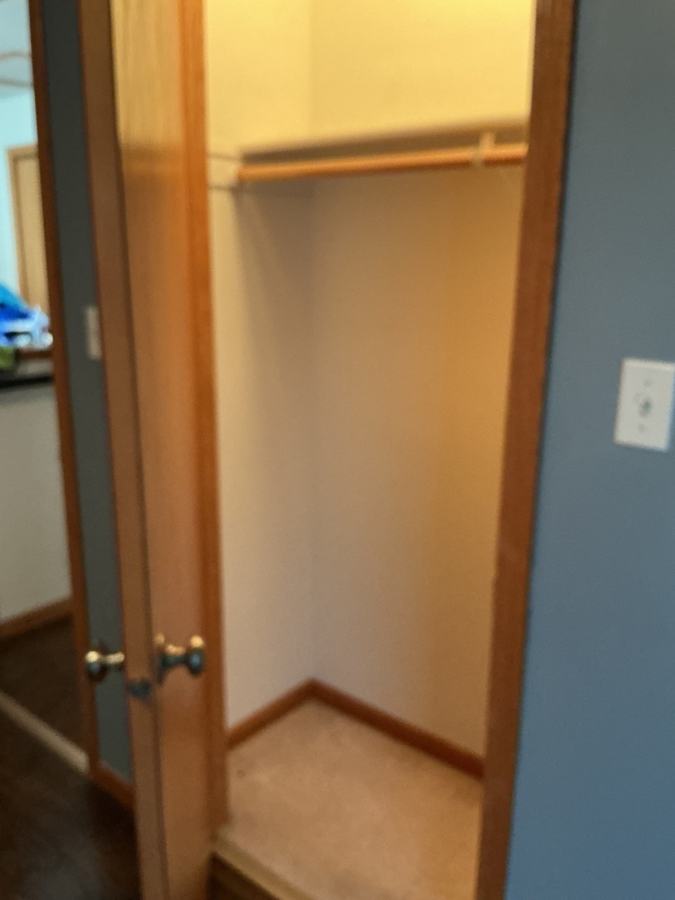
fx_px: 754
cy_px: 450
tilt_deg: -15.9
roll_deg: +0.4
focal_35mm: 29
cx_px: 338
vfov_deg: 61.7
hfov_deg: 48.2
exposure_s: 1/30
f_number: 1.8
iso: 250
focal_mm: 3
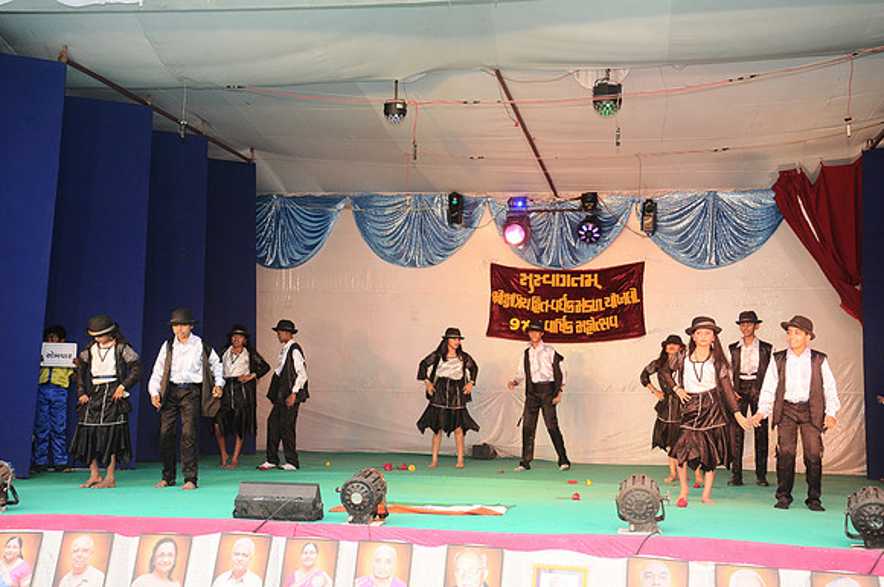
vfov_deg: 26.4
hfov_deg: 38.9
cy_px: 294
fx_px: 1251
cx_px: 442
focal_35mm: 51
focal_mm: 34
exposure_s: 1/125
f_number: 7.1
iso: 640
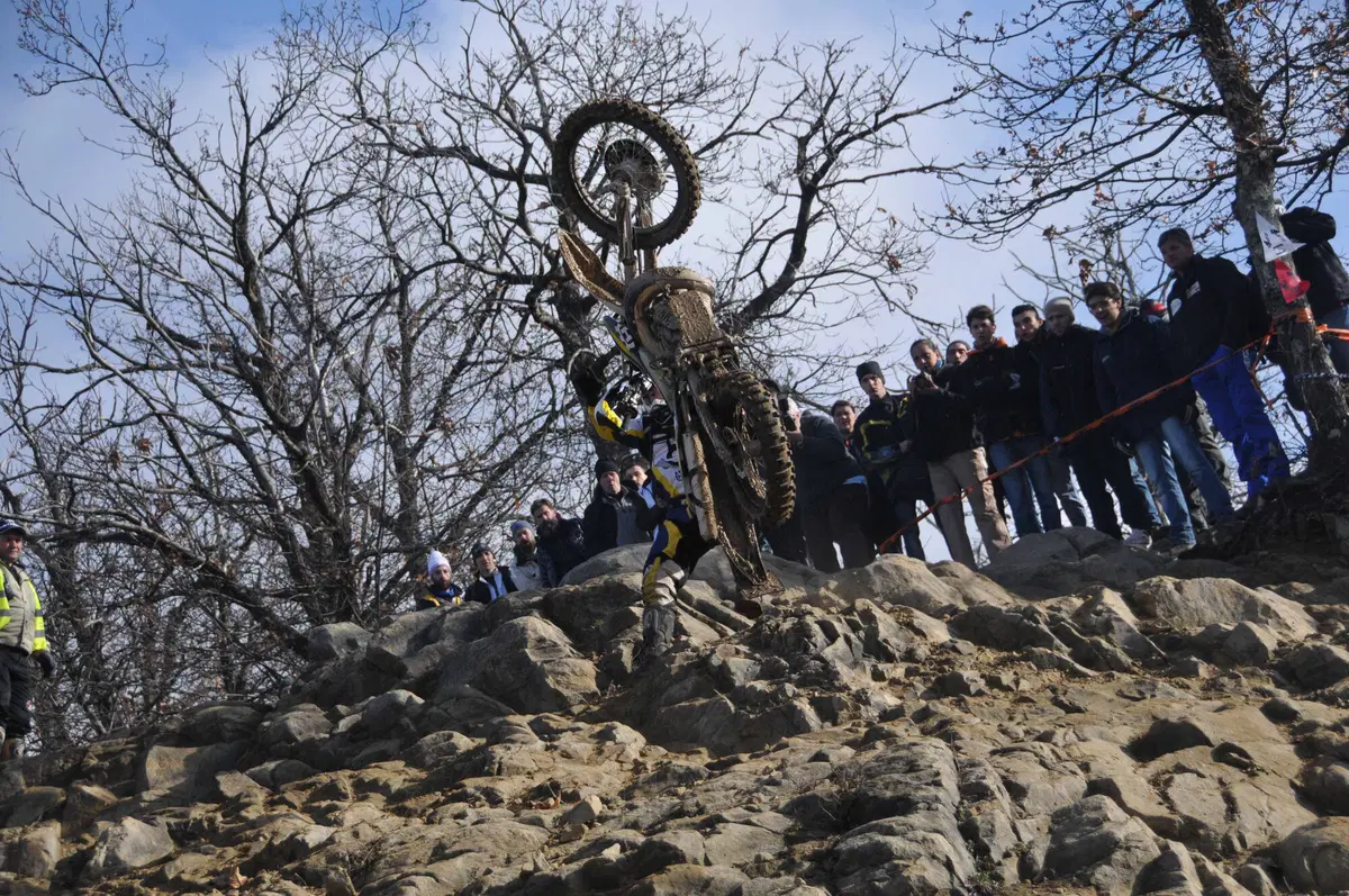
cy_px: 448
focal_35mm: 75
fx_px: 2807
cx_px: 674
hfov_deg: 27.0
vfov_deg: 18.1
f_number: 4.8
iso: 800
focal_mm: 50
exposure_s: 1/6400
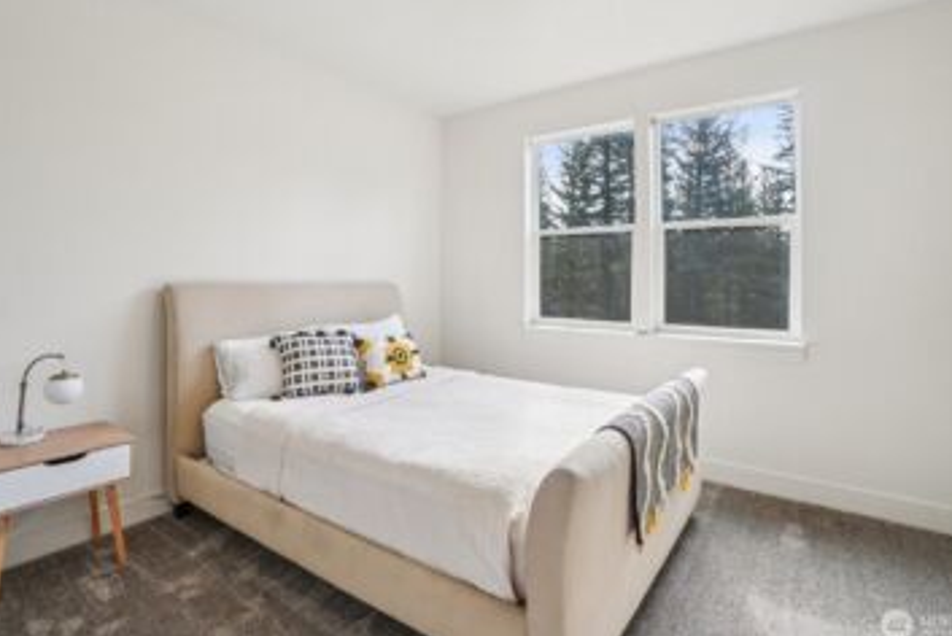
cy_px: 290
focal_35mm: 17
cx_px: 496
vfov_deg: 70.4
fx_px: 450
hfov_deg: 93.2
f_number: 8
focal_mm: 10
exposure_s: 1/80
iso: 400
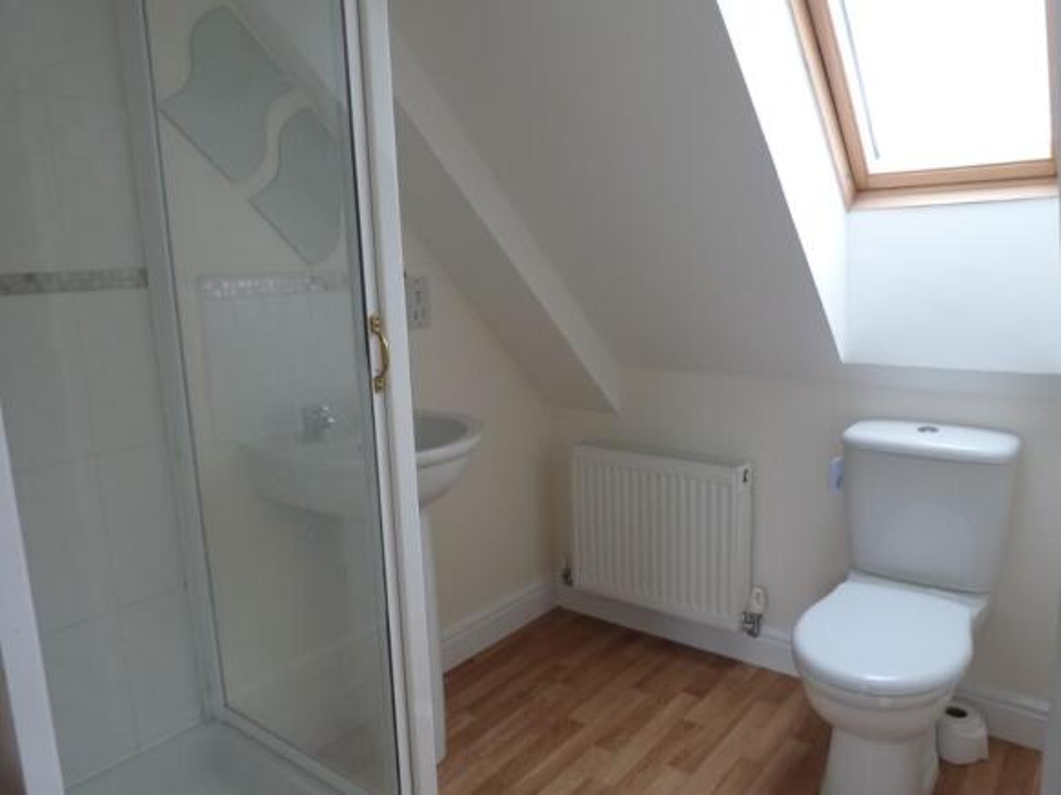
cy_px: 398
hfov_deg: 69.4
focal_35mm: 25
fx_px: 766
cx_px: 530
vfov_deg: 54.9
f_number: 2.8
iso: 160
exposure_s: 1/60
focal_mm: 4.5
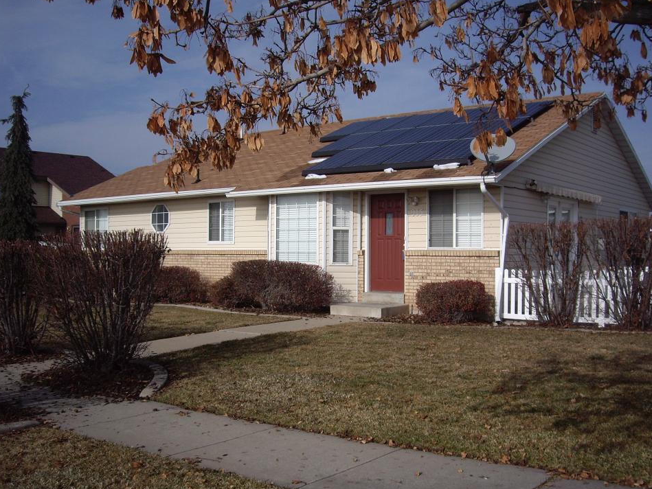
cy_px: 260
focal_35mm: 41
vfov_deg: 35.1
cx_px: 345
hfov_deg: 45.7
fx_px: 772
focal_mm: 6.2
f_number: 4.3
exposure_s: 1/1250
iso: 64
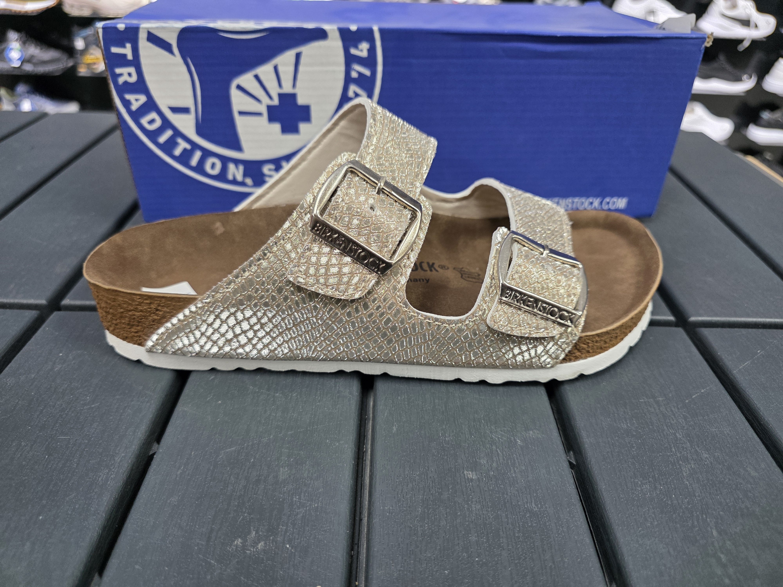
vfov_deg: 58.9
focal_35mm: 23
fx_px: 520
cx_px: 392
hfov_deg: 73.9
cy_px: 294
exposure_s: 1/100
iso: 200
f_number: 1.7
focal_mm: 6.3
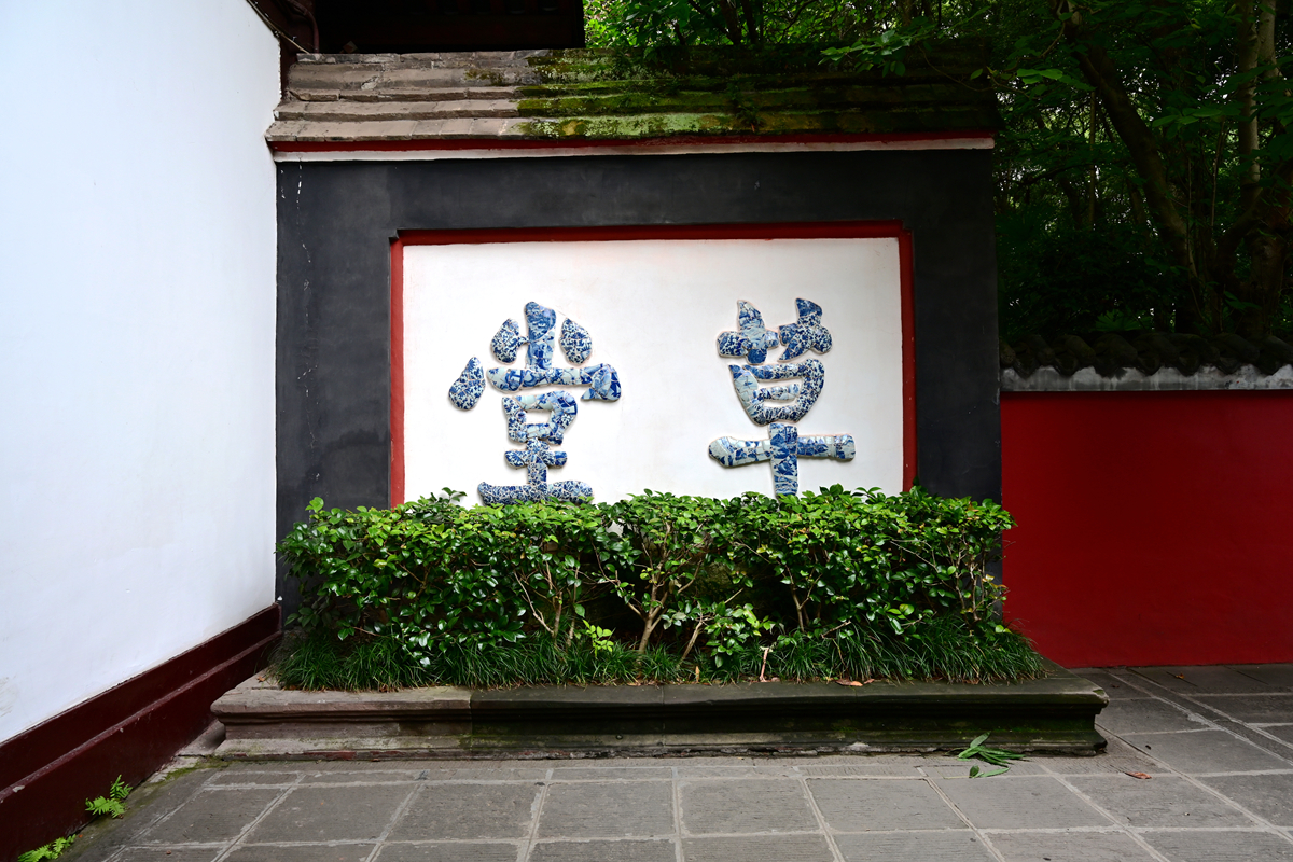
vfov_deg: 53.1
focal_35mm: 24
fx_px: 862
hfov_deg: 73.7
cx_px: 646
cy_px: 431
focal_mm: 24
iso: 200
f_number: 8
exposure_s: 1/80
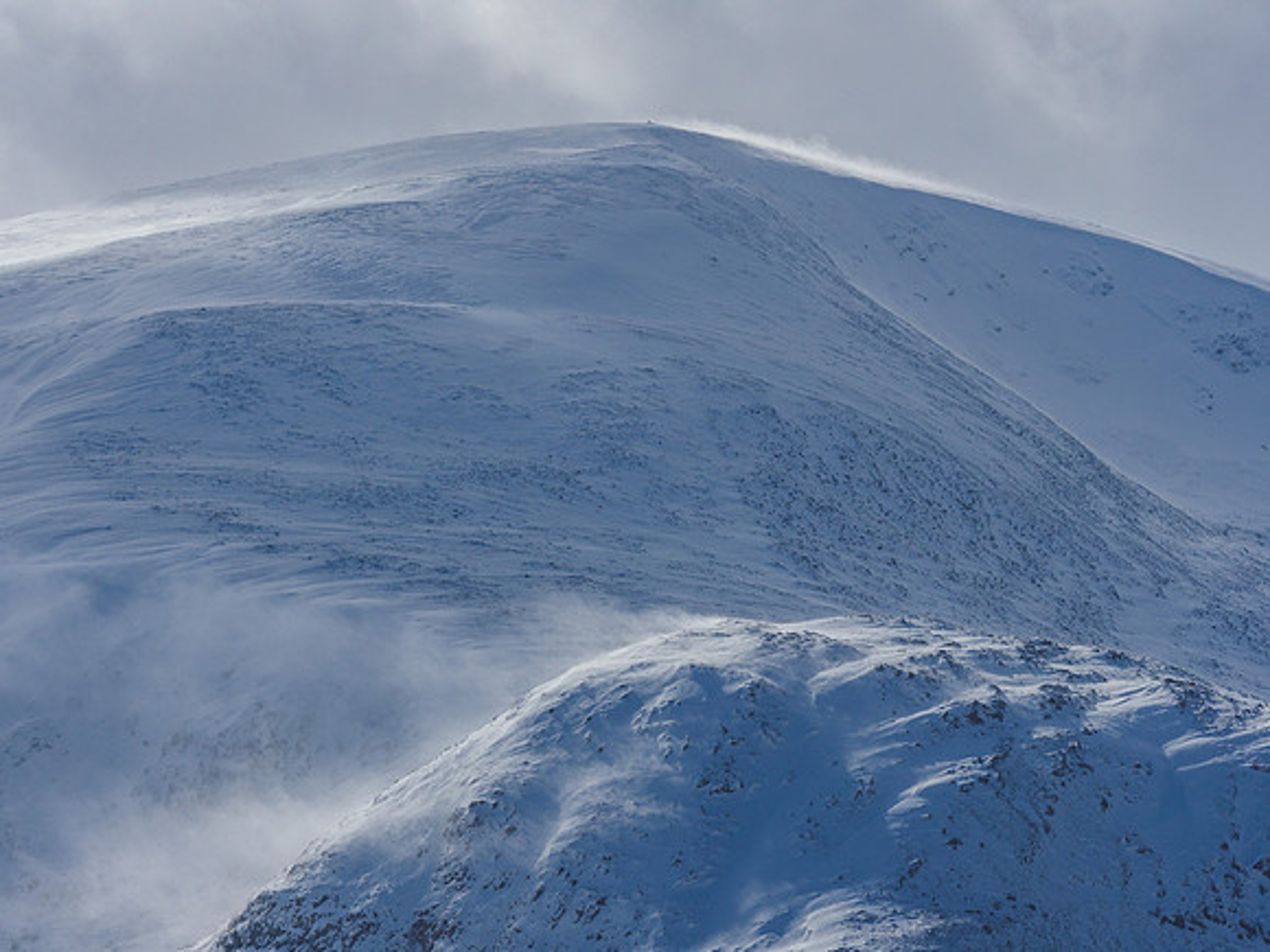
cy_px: 476
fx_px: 22050
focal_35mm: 601
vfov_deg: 2.5
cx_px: 635
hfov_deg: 3.3
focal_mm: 300
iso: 200
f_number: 11
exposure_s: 1/1000
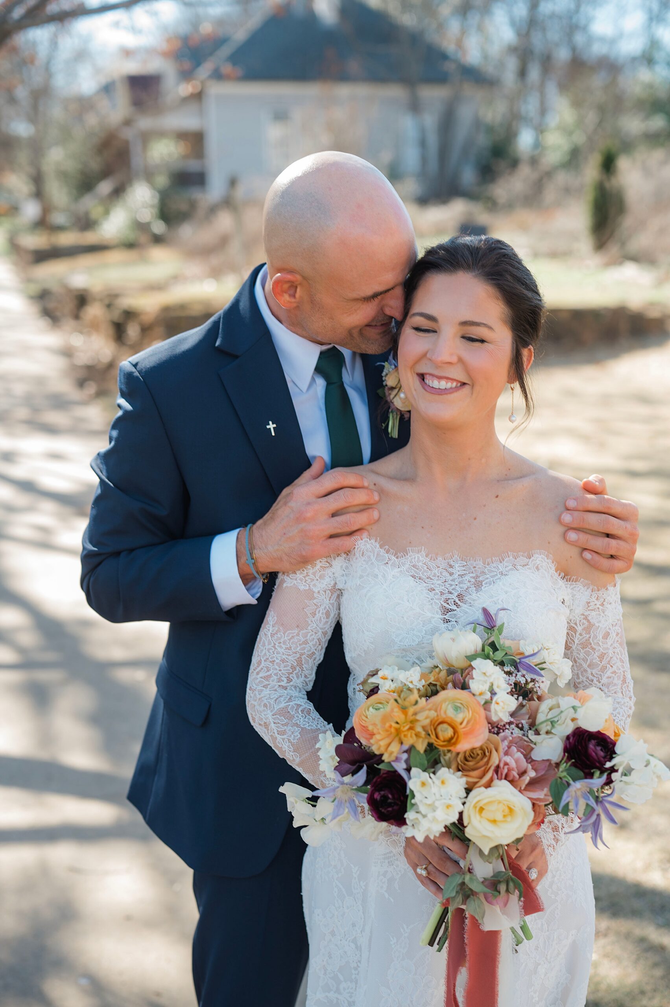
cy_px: 504
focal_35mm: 50
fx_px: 1398
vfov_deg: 39.6
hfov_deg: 27.0
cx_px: 335
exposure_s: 1/200
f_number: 2.8
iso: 64
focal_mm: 50
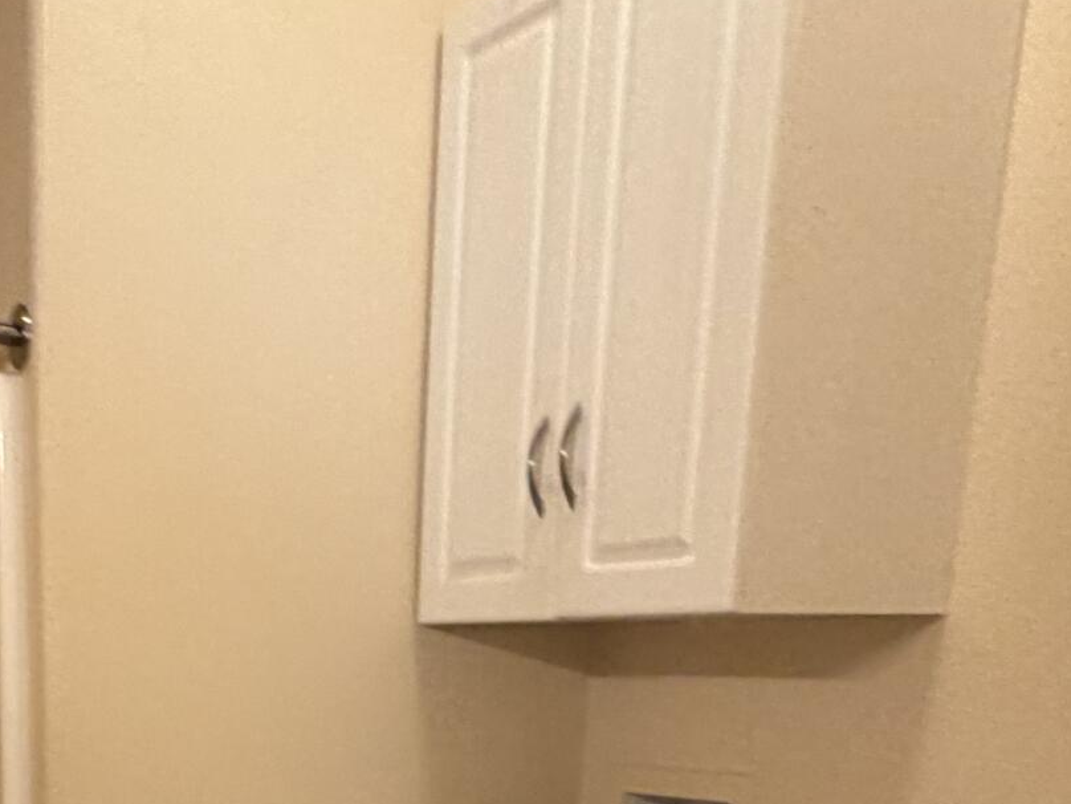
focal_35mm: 52
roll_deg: -0.7
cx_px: 97
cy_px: 1075
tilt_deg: -14.5
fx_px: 1609
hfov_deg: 34.6
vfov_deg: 24.2
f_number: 2.2
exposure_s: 1/60
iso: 200
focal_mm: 2.22
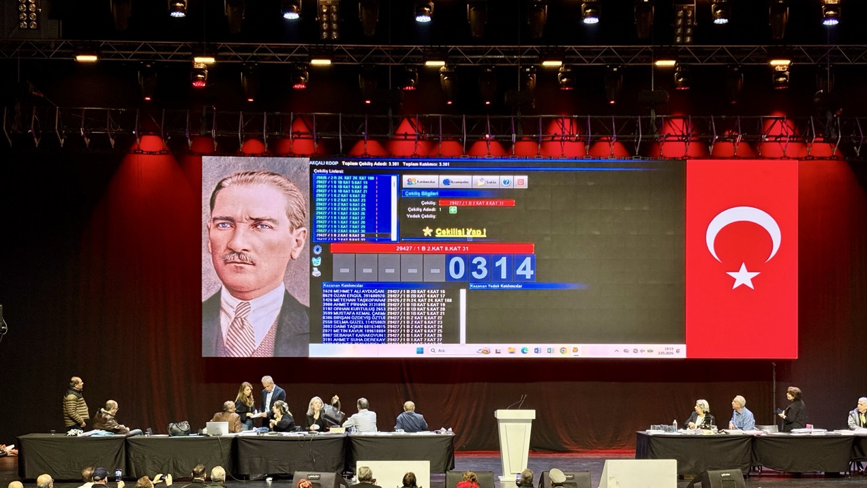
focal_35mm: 57
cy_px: 312
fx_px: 1311
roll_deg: -0.2
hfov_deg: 36.6
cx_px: 435
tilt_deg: +0.4
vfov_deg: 21.0
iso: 100
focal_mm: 5.96
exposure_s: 1/49
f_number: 1.6
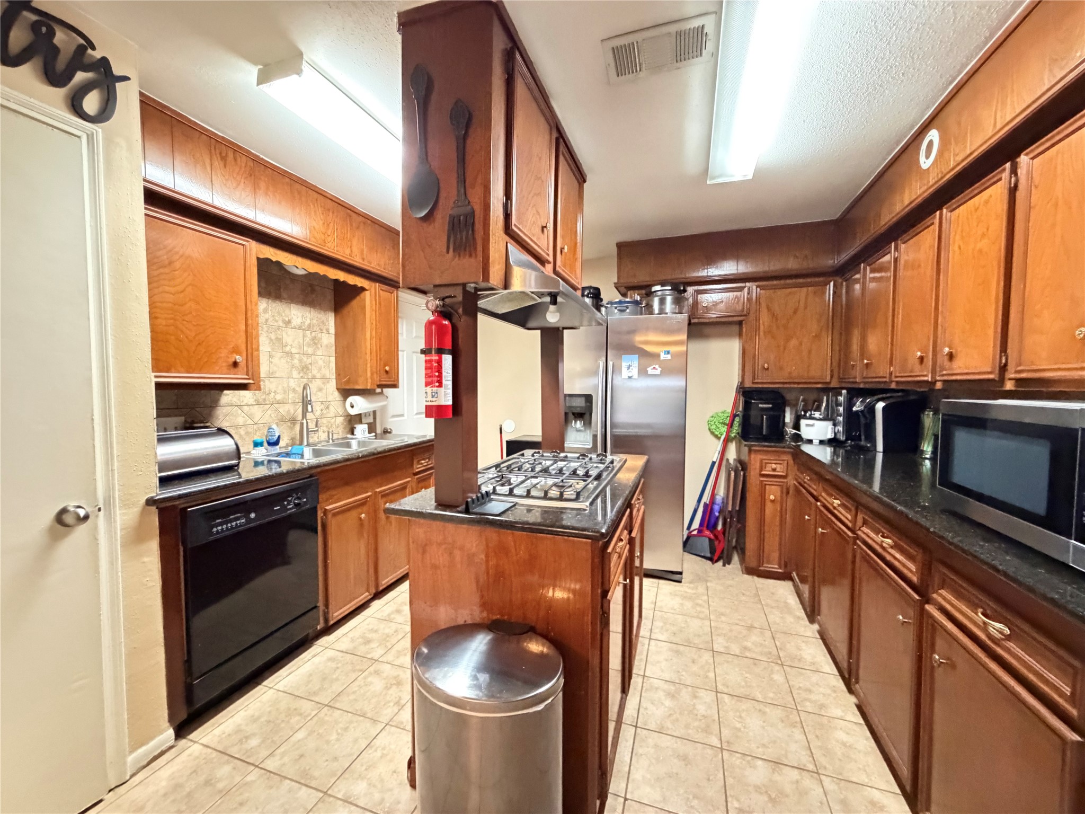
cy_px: 407
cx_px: 542
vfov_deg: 85.7
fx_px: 439
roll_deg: +0.6
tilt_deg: -2.3
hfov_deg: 102.1
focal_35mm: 14
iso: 2500
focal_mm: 2.22
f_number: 2.2
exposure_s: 1/30
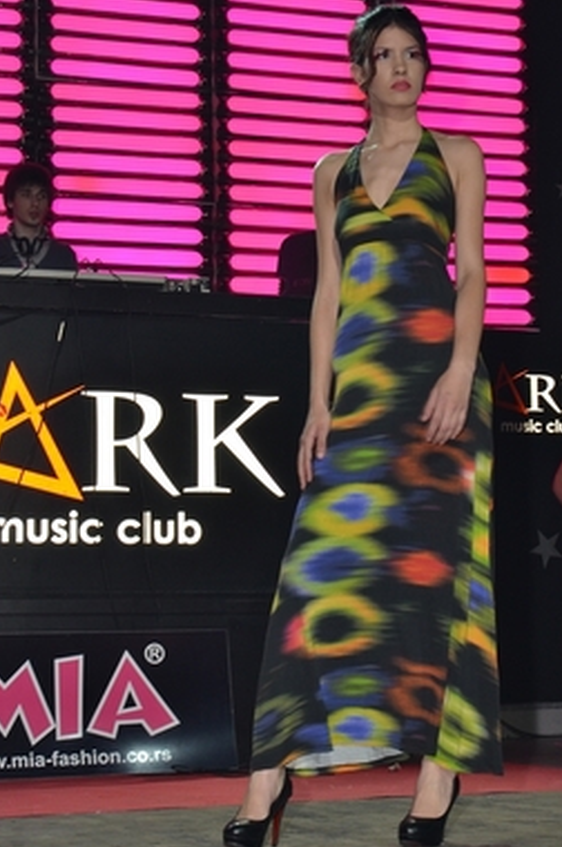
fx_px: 1927
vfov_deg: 24.8
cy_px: 372
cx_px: 350
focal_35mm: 82
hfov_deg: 16.6
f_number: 6.3
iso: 640
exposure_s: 1/60
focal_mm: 40
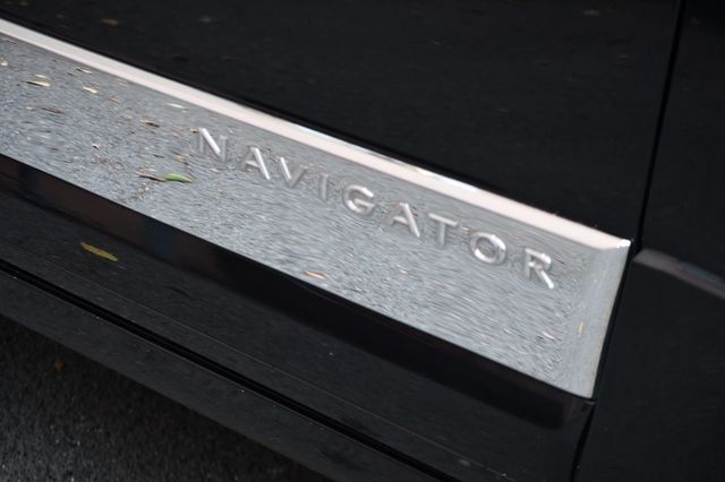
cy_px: 241
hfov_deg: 16.1
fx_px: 2556
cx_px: 362
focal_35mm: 127
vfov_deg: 10.8
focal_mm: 85
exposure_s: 1/125
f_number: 4.8
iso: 1400
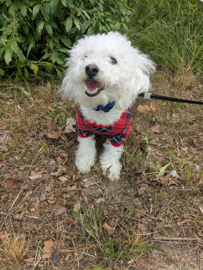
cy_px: 135
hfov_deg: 51.4
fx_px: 211
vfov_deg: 65.3
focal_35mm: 27
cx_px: 102
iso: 39
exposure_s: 1/975
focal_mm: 4.38
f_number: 1.73
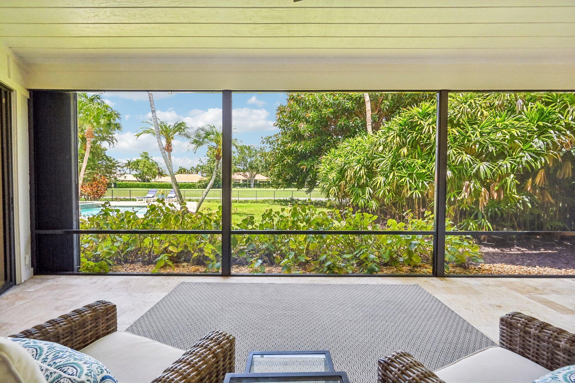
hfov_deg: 104.3
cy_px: 192
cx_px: 288
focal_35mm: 14
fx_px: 224
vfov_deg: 81.2
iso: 2000
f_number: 8
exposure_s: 1/1000
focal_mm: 14
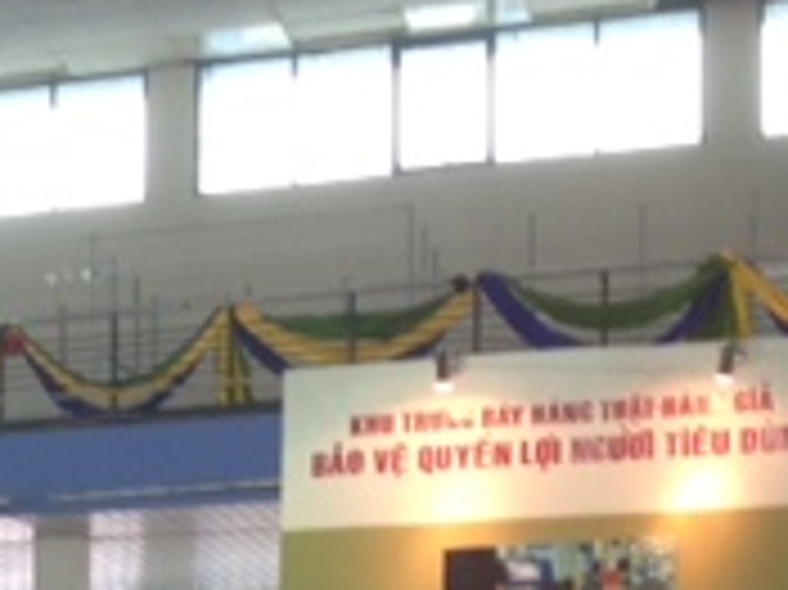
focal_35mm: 128
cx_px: -288
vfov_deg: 10.9
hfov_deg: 14.6
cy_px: 1013
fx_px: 2912
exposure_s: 1/20
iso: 64
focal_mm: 4.28
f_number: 2.4
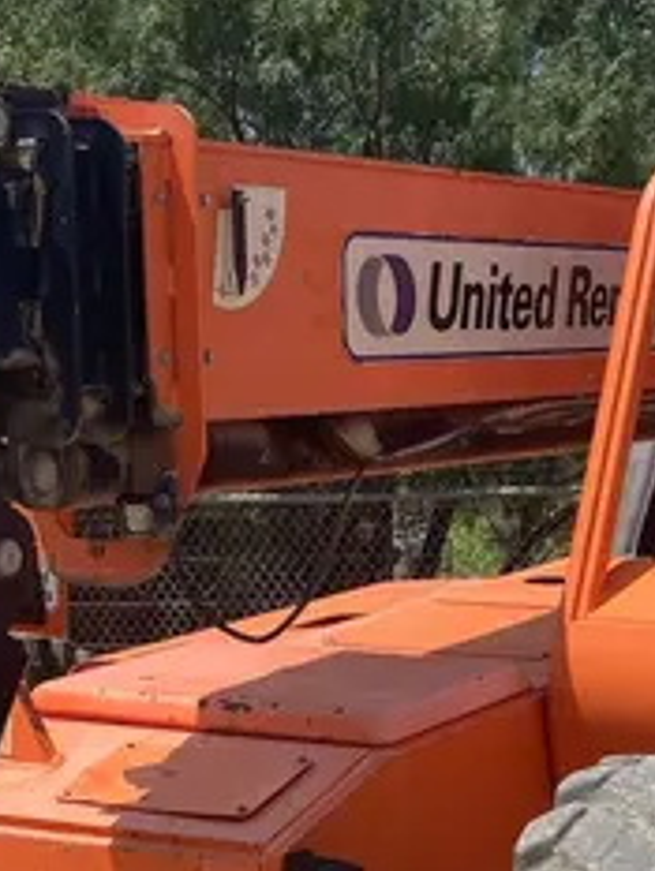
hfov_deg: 16.8
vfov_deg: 21.6
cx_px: 434
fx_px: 2218
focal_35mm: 88
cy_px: 817
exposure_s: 1/2558
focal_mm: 3.99
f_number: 1.8
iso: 20
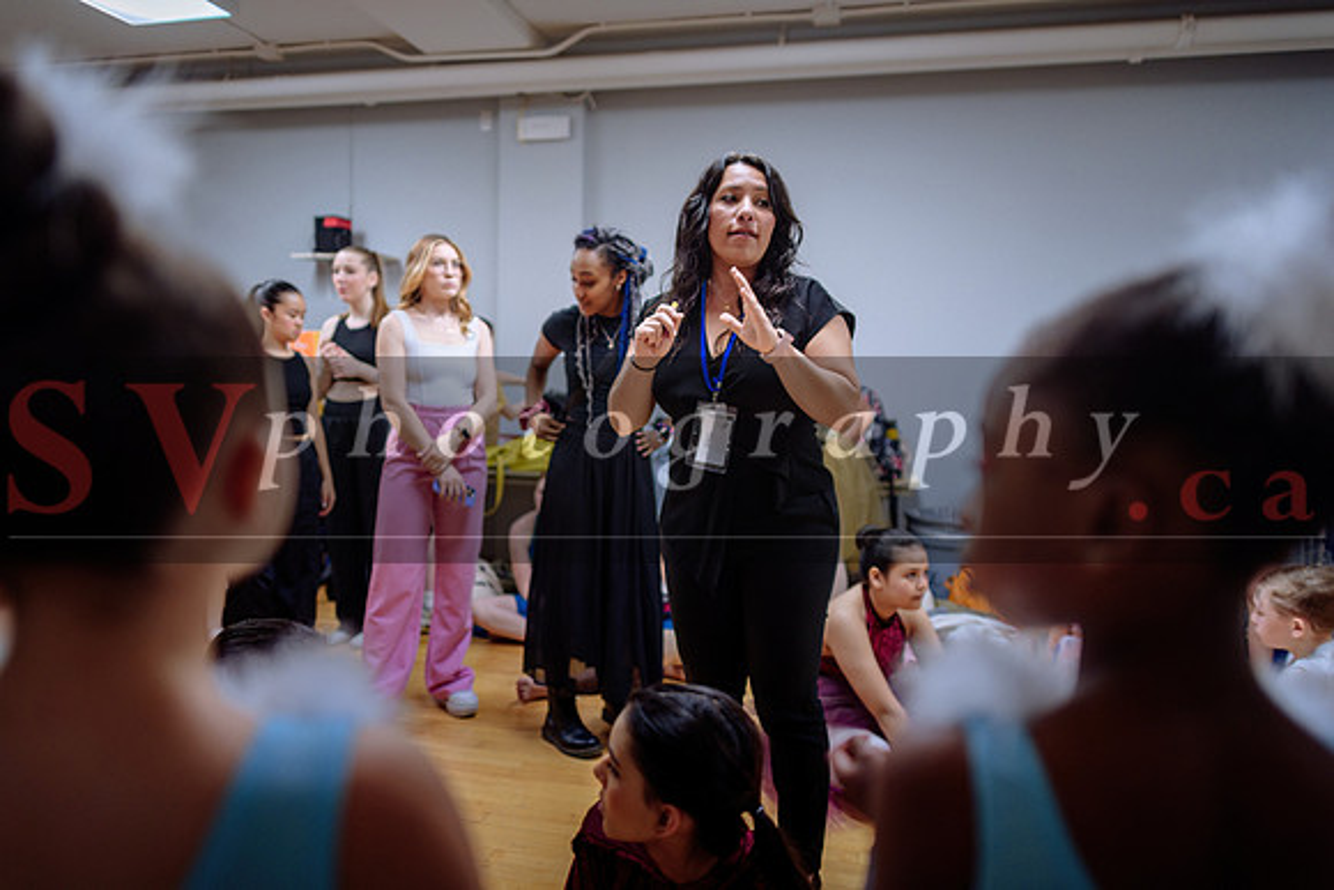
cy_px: 445
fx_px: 889
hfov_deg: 73.7
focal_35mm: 24
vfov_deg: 53.2
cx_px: 667
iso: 800
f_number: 1.4
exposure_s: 1/250
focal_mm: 24
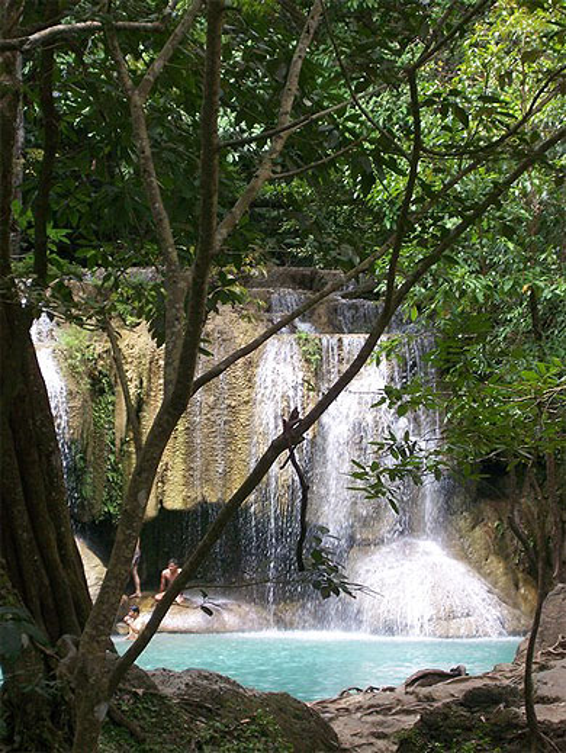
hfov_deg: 13.7
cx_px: 283
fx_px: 2352
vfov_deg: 18.2
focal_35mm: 108
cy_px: 376
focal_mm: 18.1
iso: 200
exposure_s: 1/125
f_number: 4.8
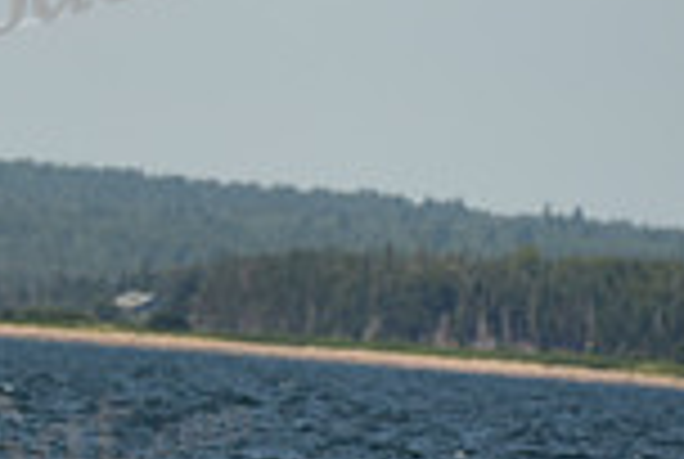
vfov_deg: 0.9
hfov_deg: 1.3
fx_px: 29012
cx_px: -612
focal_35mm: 1524
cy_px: 313
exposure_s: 1/1000
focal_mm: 400
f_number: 6.3
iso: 250
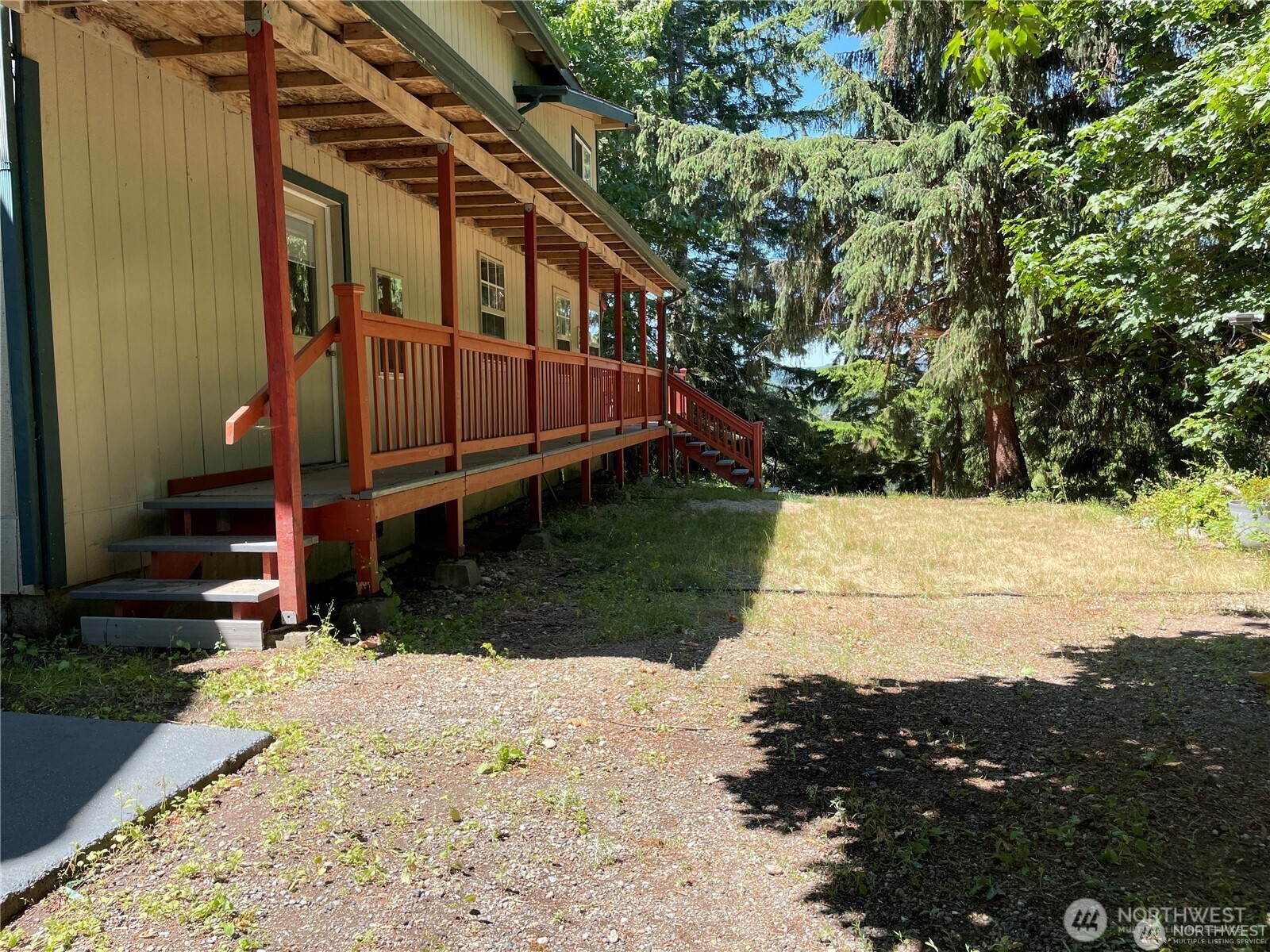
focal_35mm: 26
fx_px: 954
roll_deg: +0.9
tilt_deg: -4.1
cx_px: 635
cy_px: 476
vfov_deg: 53.1
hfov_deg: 67.3
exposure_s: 1/801
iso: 32
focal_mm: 4.2
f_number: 1.6
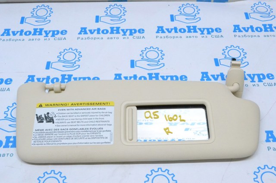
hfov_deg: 43.6
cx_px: 138
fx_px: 345
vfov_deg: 29.8
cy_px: 92
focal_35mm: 45
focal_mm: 30
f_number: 14
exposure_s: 1/100
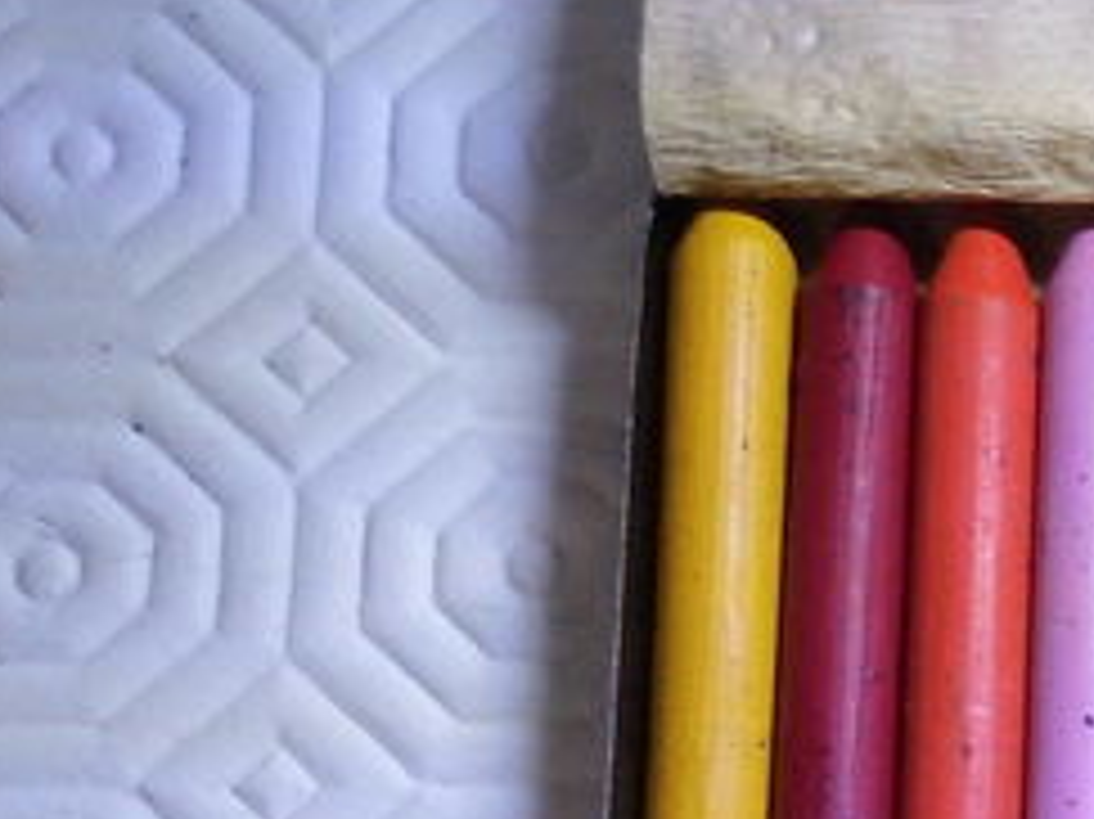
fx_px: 3254
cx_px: 2080
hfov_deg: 15.7
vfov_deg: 13.8
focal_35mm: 103
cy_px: 1094
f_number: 3.1
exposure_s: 1/60
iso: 100
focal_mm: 4.5
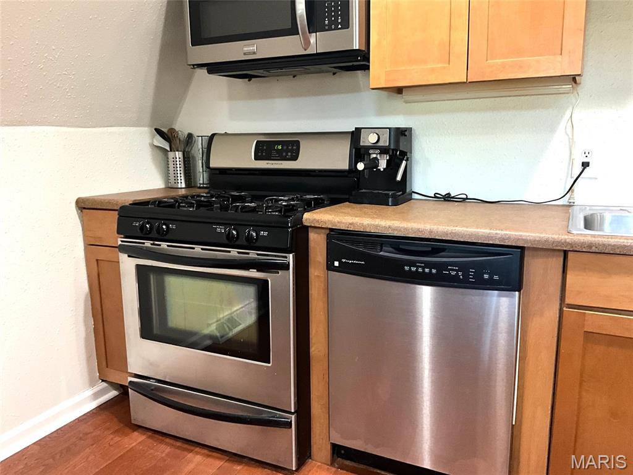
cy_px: 238
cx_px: 316
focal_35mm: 29
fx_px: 530
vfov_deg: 48.2
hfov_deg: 61.7
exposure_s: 1/30
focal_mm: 3
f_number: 1.8
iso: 250
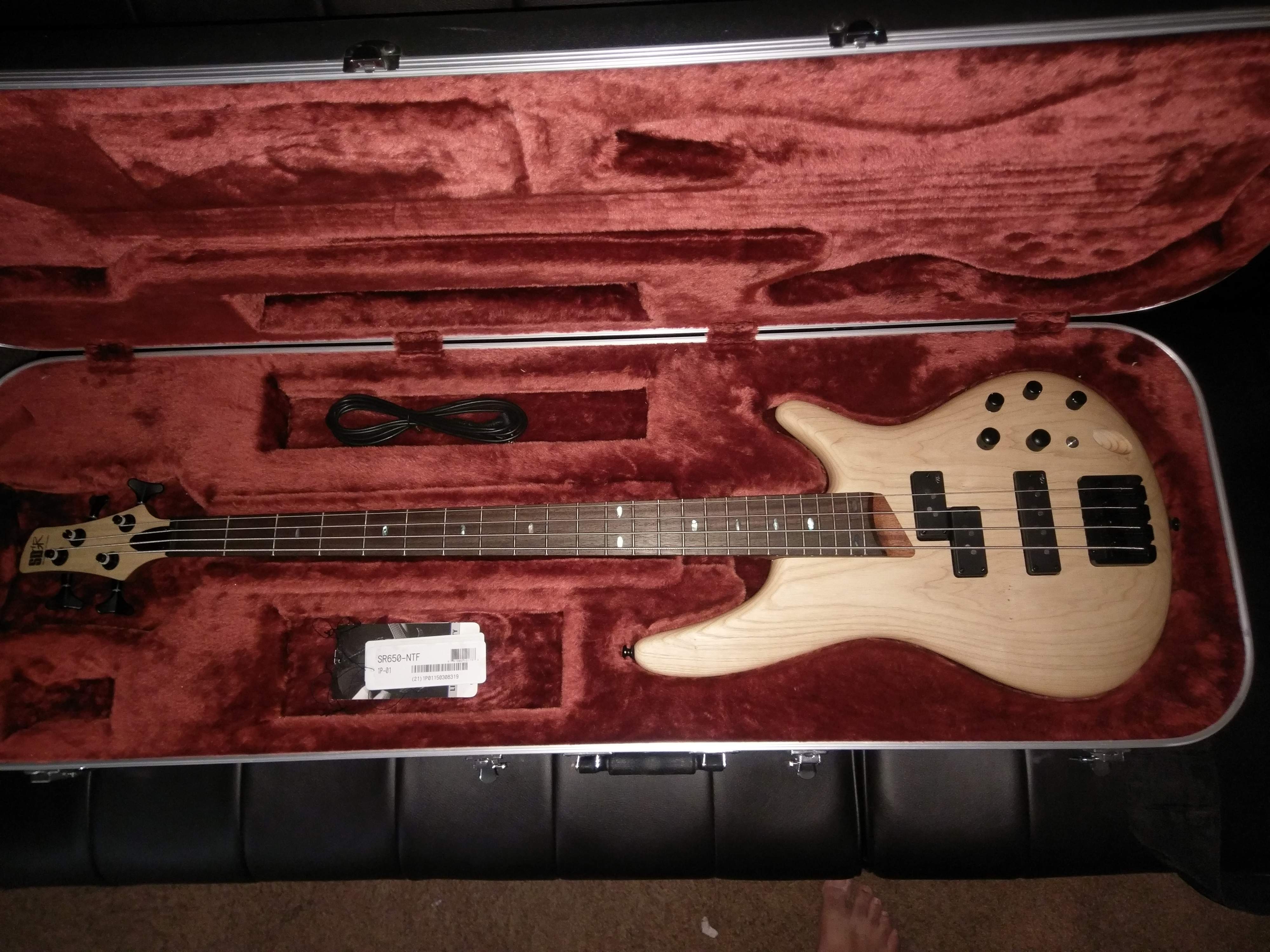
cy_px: 476
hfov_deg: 67.3
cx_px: 635
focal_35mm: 26
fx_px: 954
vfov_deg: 53.1
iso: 640
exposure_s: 1/15
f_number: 1.8
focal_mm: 4.58
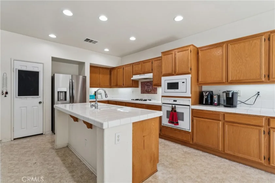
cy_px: 92
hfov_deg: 95.0
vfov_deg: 72.0
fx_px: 126
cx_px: 138
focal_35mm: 16
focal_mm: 16.5
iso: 100
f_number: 13
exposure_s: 1/3.33
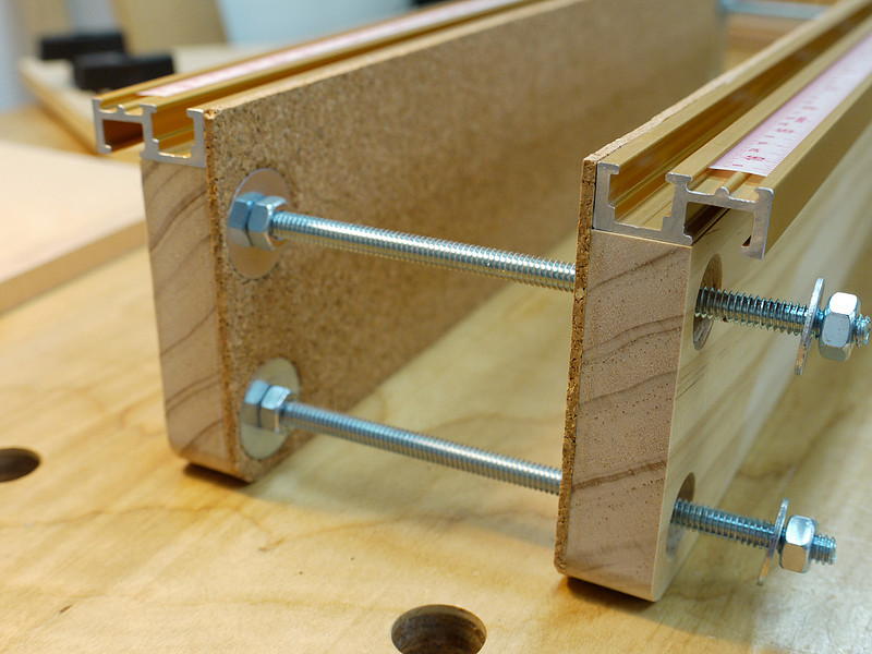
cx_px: 436
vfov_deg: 31.5
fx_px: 1159
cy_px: 327
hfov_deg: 41.2
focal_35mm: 46
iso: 400
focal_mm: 23
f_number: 5.6
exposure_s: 1/50
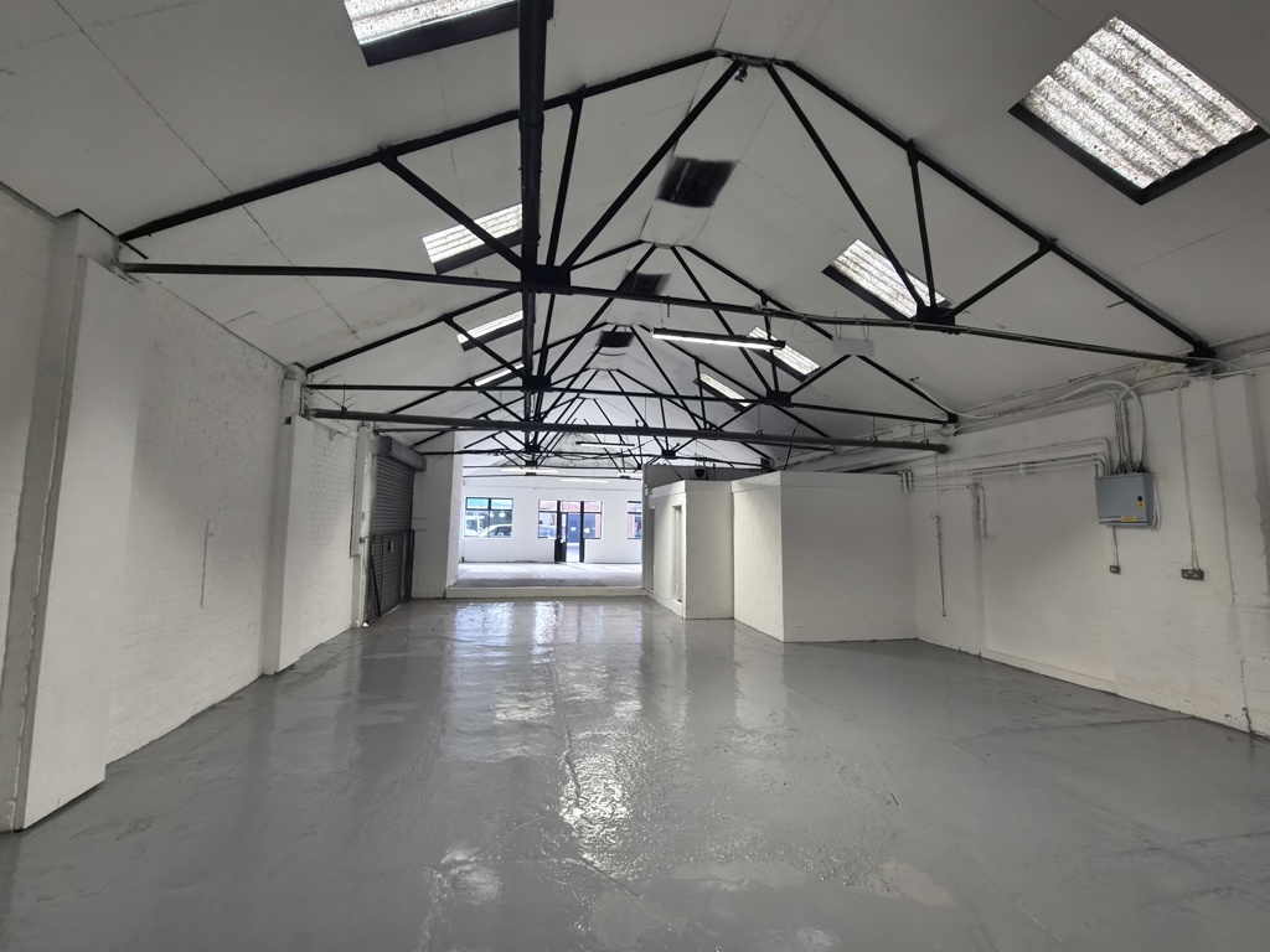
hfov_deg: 106.2
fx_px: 477
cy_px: 476
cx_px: 635
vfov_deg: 89.9
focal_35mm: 13
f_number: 2.2
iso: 64
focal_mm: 2.2
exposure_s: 1/100
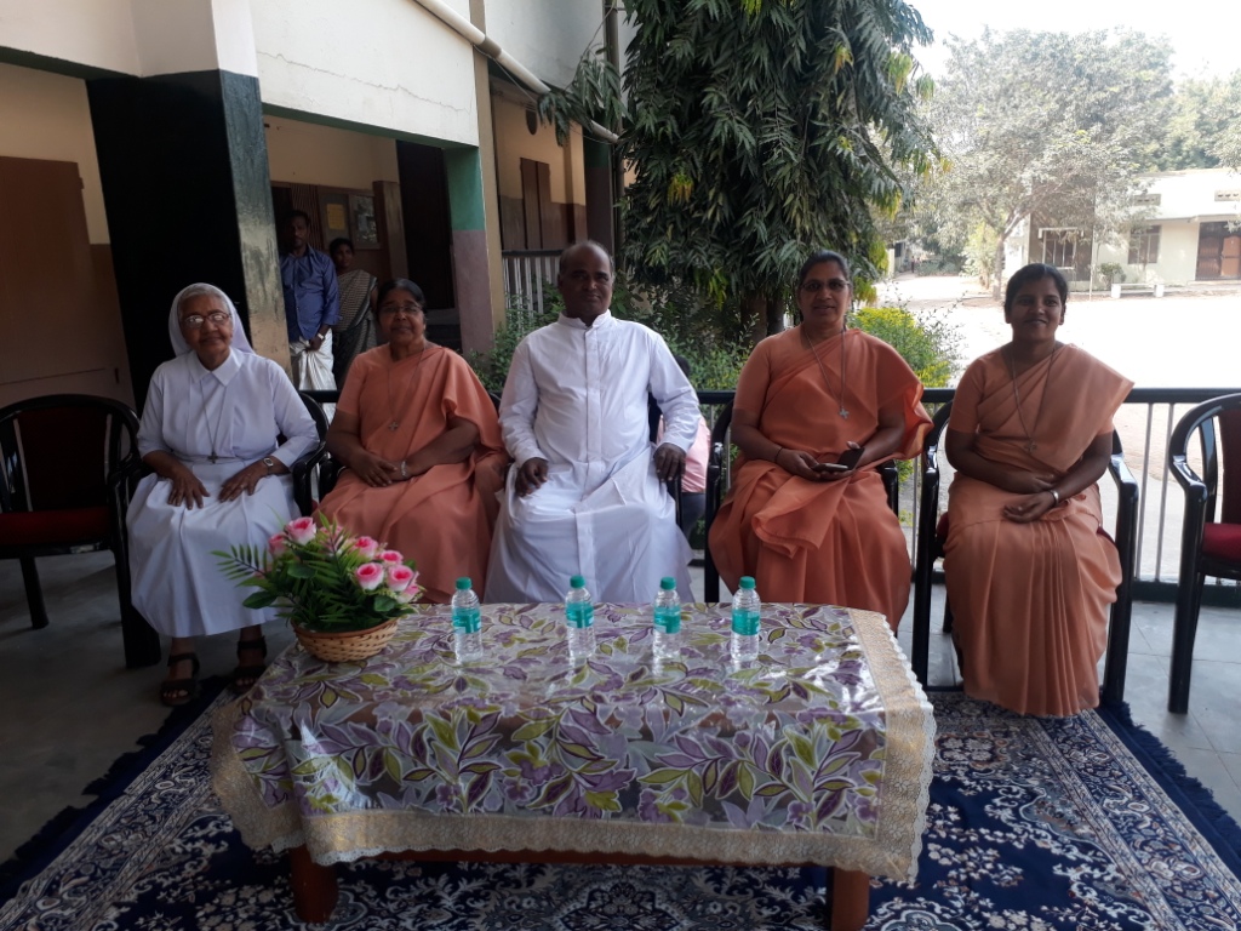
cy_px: 466
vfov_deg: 51.4
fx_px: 968
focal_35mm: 27
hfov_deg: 65.3
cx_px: 620
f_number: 1.9
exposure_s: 1/157
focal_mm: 3.6
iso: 40
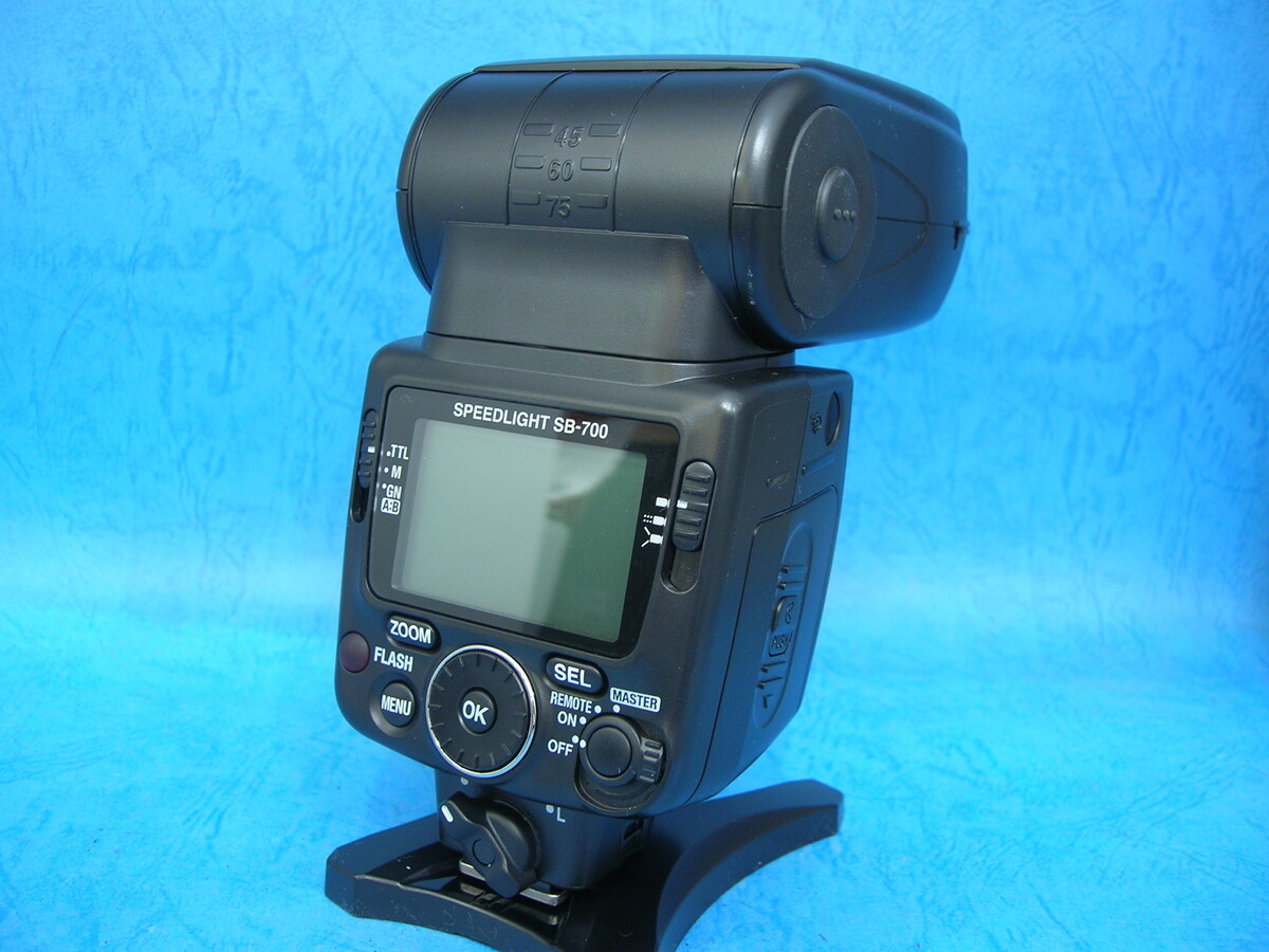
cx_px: 634
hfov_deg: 54.0
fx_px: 1246
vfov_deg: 41.8
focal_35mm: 34
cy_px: 476
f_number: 2.9
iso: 52
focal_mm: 5.7
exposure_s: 1/3.7
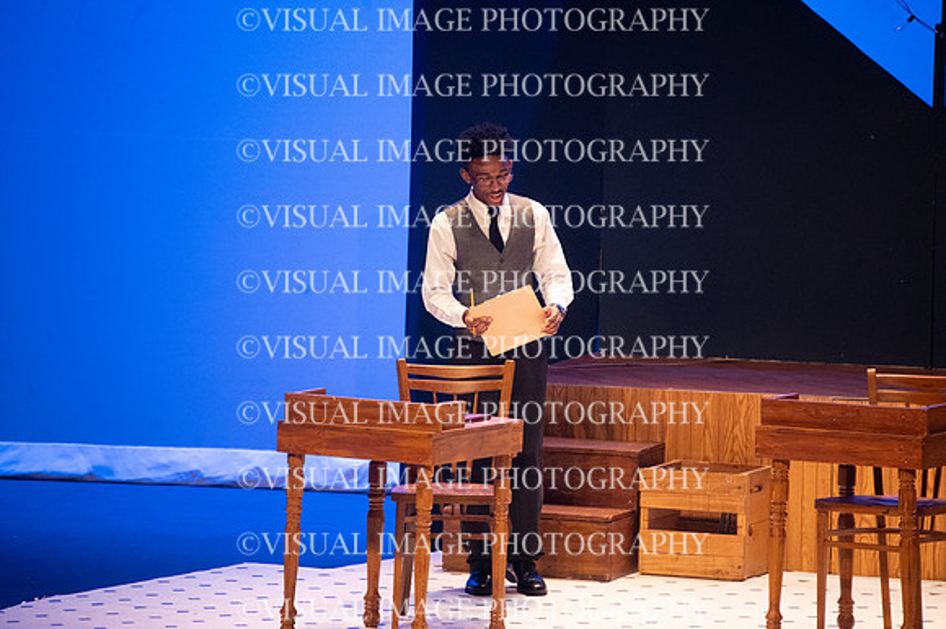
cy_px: 314
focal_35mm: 420
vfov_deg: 3.3
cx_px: 473
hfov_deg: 4.9
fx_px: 11030
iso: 10000
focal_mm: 420
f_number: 6.3
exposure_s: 1/160
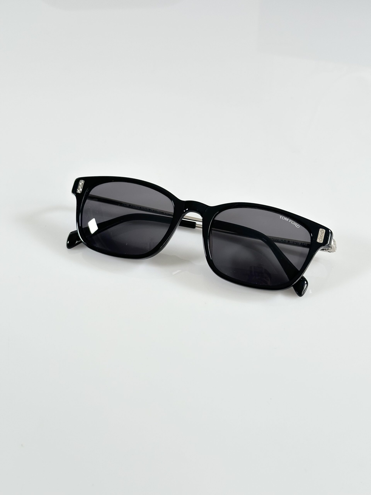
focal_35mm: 48
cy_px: 248
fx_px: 686
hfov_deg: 30.3
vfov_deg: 39.7
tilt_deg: -45.1
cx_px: 186
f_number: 1.78
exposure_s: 1/121
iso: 80
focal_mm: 6.86
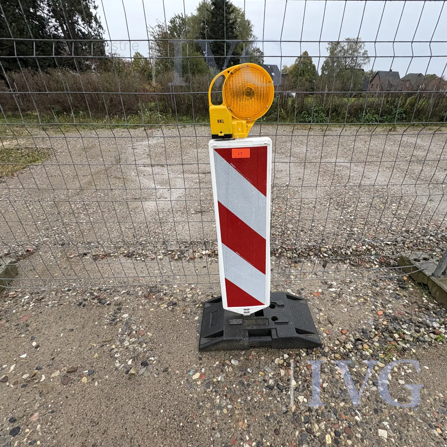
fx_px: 248
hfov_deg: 83.8
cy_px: 223
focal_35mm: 17
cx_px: 240
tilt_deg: -29.9
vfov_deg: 84.0
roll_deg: -1.5
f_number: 2.2
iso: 40
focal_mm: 2.22
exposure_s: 1/271
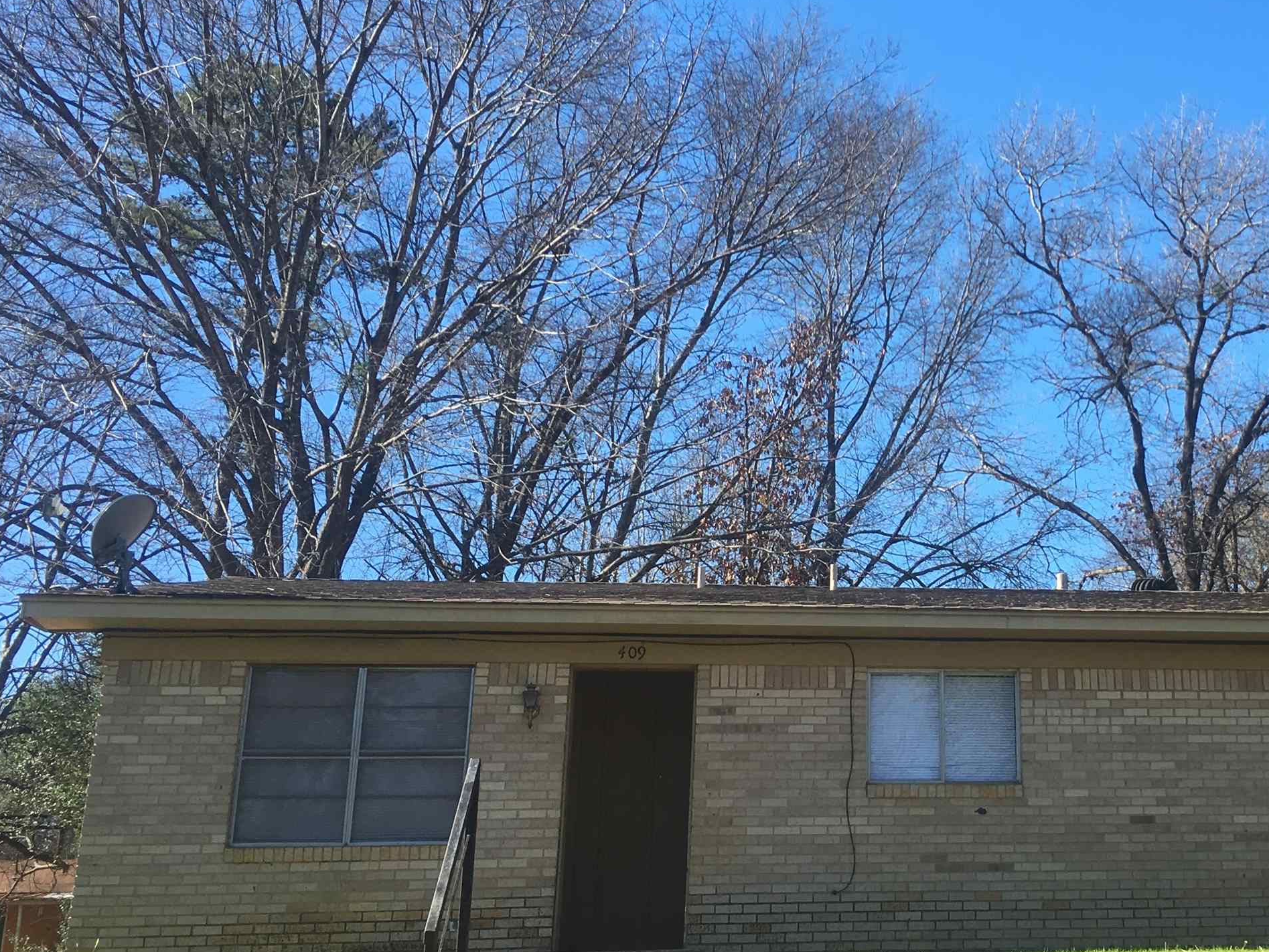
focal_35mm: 47
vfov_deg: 30.9
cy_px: 430
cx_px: 1016
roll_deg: +2.0
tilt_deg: +19.6
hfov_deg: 38.9
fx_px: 1723
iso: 25
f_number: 2.2
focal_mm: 4.15
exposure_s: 1/534
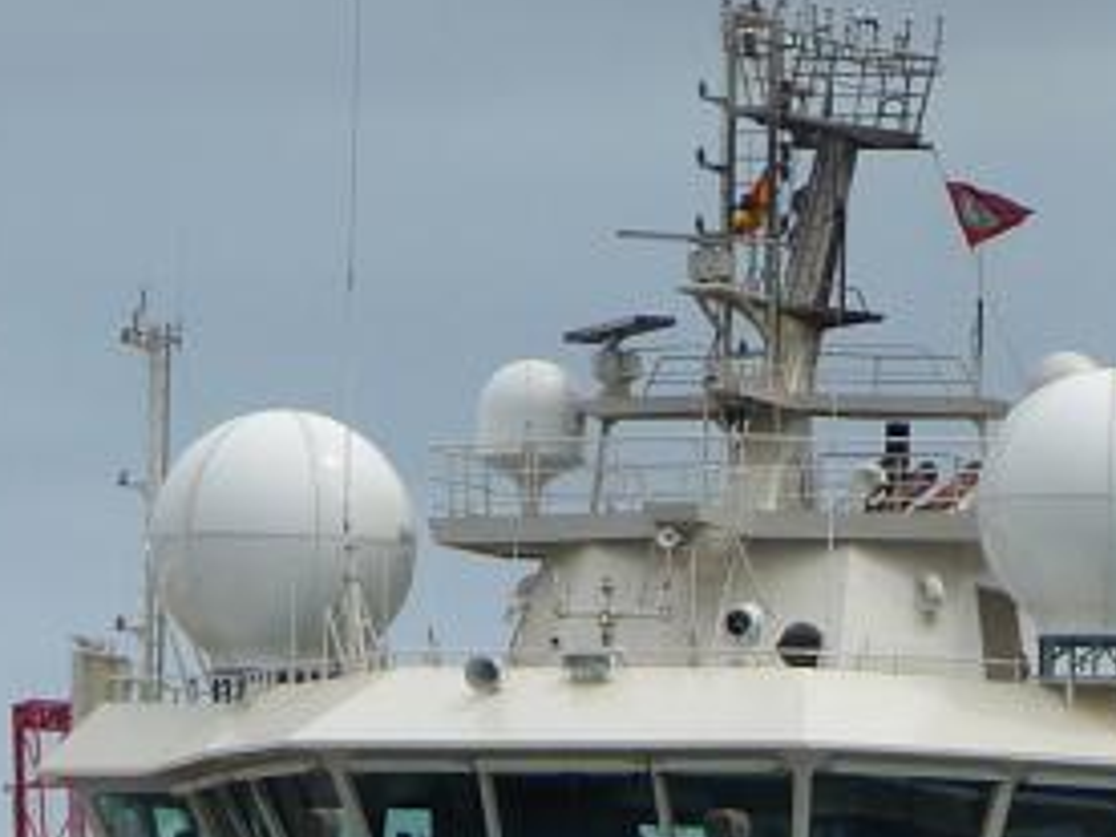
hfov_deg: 3.4
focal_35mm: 576
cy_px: 1181
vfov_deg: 2.6
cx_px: 1173
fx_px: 18570
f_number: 4.8
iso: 100
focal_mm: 34.2
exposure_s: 1/1000
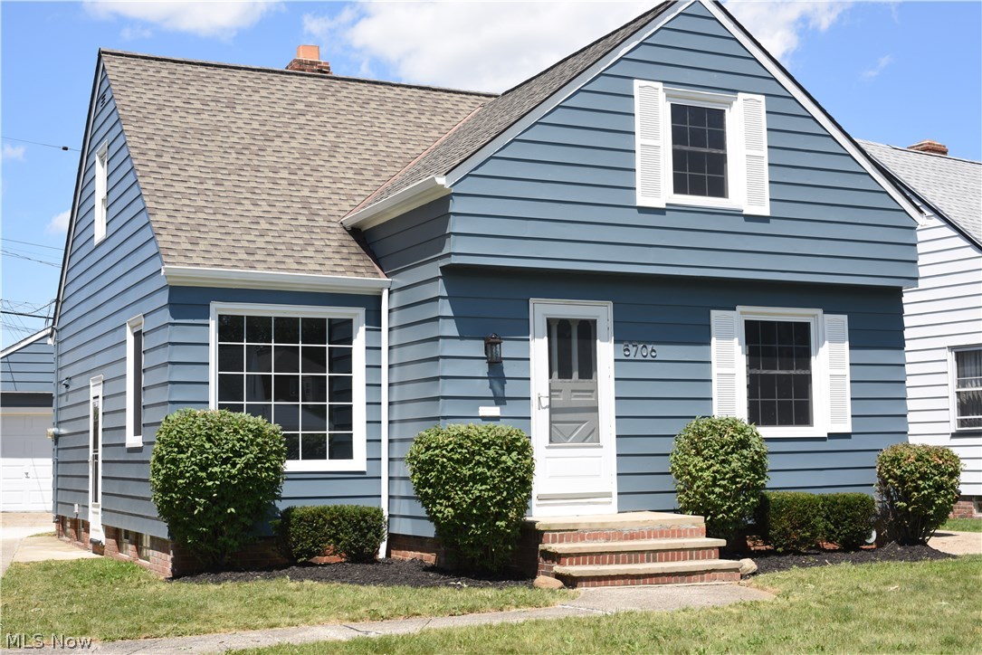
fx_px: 1364
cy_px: 328
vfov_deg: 27.0
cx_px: 491
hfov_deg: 39.6
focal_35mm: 50
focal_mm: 50
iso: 250
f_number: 9
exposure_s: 1/320
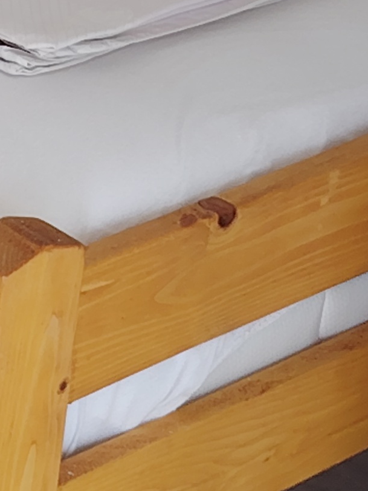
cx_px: -428
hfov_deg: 7.0
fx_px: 2863
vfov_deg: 9.7
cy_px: -91
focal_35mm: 202
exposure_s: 1/50
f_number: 1.75
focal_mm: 5.25
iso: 166
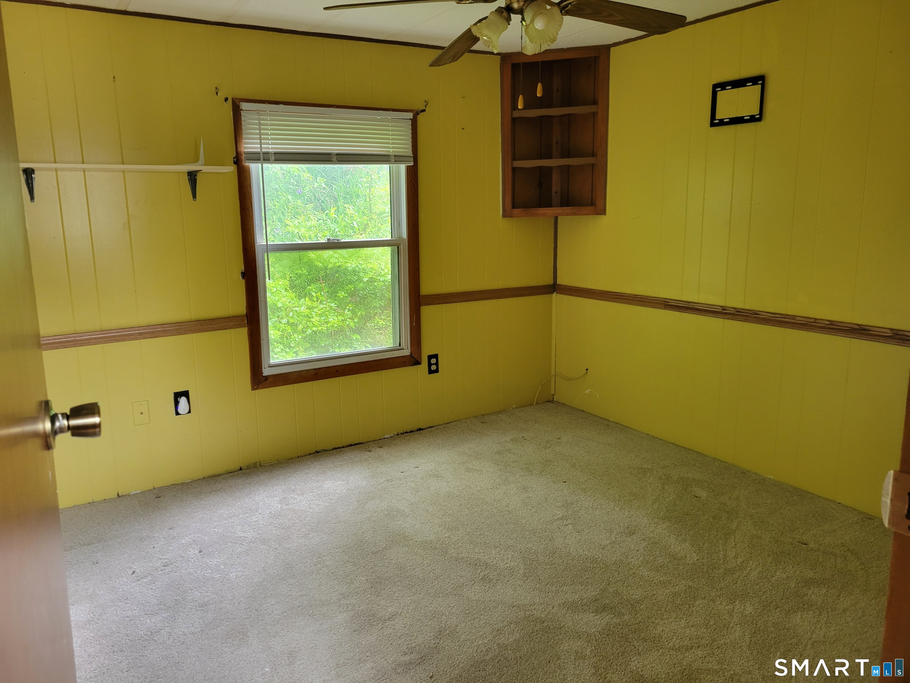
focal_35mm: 26
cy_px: 342
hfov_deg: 67.3
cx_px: 455
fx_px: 683
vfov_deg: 53.1
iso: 250
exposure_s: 1/40
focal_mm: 5.4
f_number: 1.8
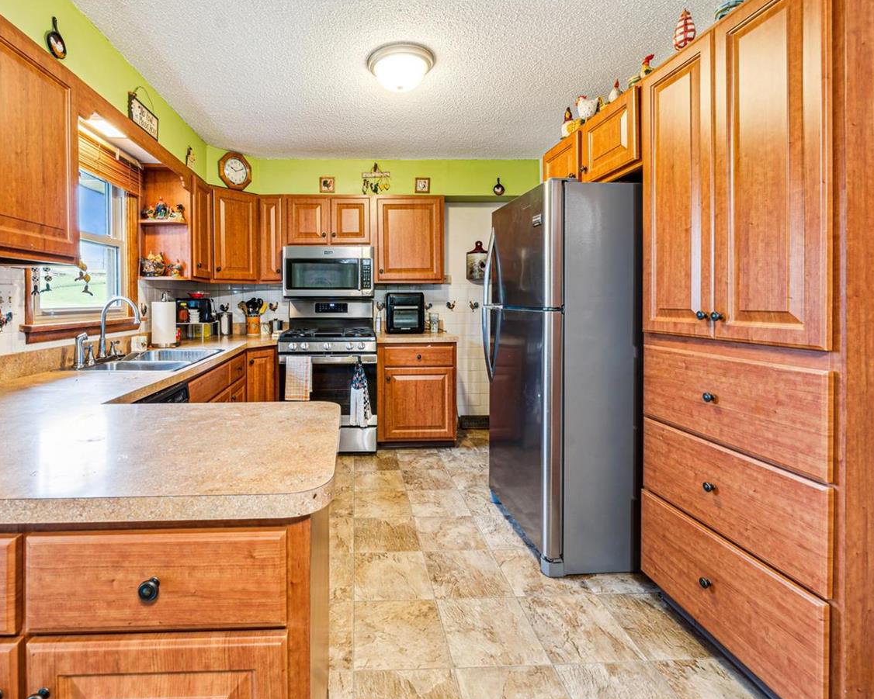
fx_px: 414
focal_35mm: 16
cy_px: 300
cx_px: 372
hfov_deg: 92.4
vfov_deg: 79.9
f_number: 8
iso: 320
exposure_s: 1/2.5
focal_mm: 12
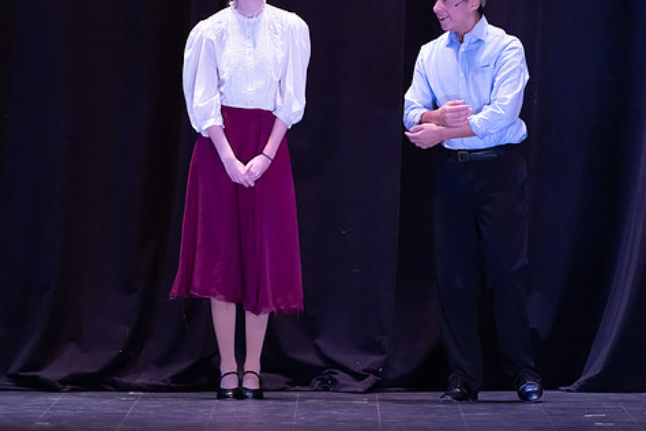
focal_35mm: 423
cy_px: 136
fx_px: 7590
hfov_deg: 4.9
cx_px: 354
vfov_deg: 3.2
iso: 9000
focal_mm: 300
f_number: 2.8
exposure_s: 1/250
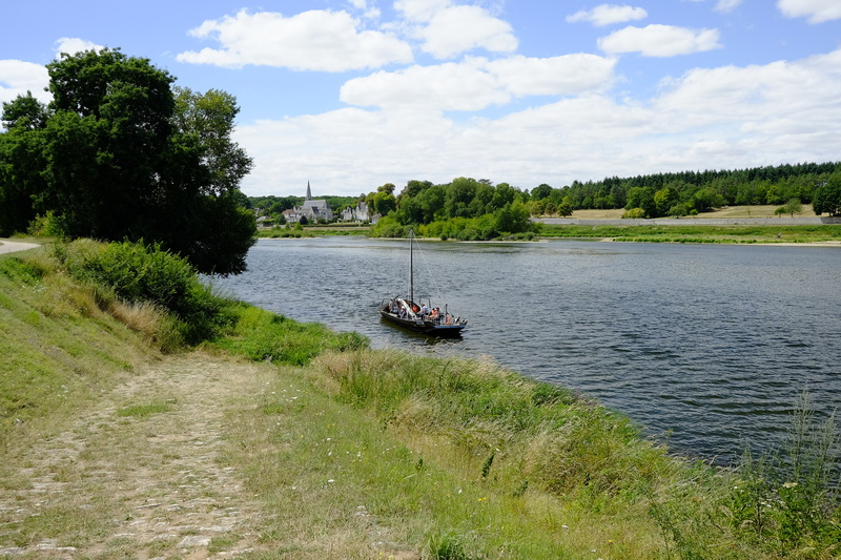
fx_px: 817
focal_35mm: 35
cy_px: 280
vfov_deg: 37.8
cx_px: 420
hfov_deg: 54.4
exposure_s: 1/170
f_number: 8
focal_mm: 23
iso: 400
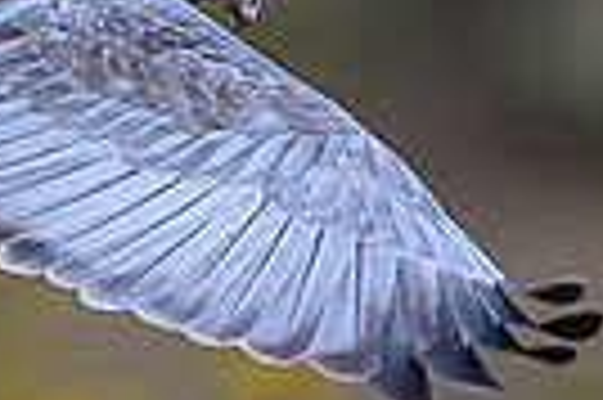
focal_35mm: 2324
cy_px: 326
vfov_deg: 0.6
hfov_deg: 0.9
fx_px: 38879
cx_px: -330
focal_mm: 390
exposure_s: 1/1600
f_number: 4
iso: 320
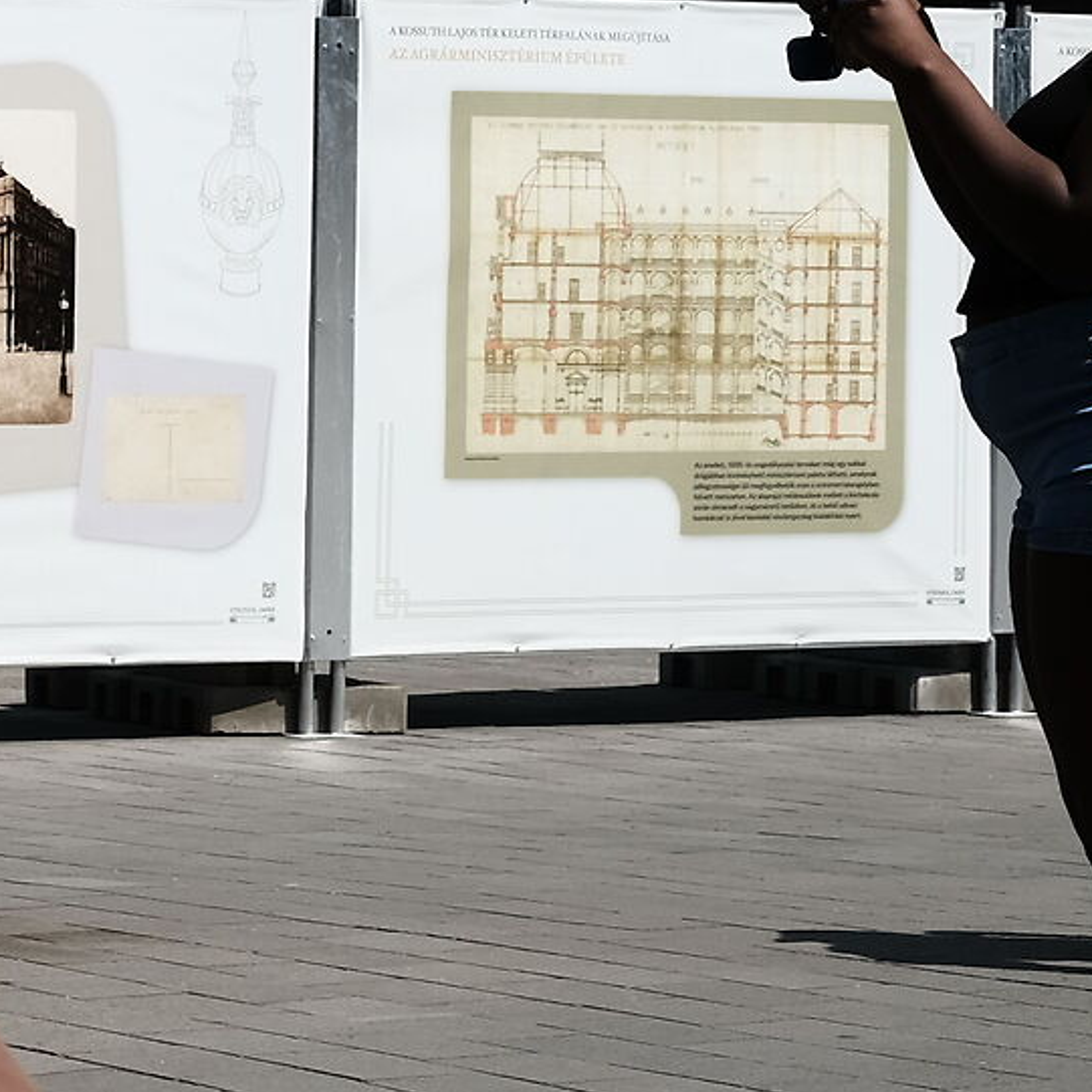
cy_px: 268
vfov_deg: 13.2
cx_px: -1239
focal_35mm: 132
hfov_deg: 11.6
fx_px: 4711
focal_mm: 23
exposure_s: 1/950
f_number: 8
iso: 400
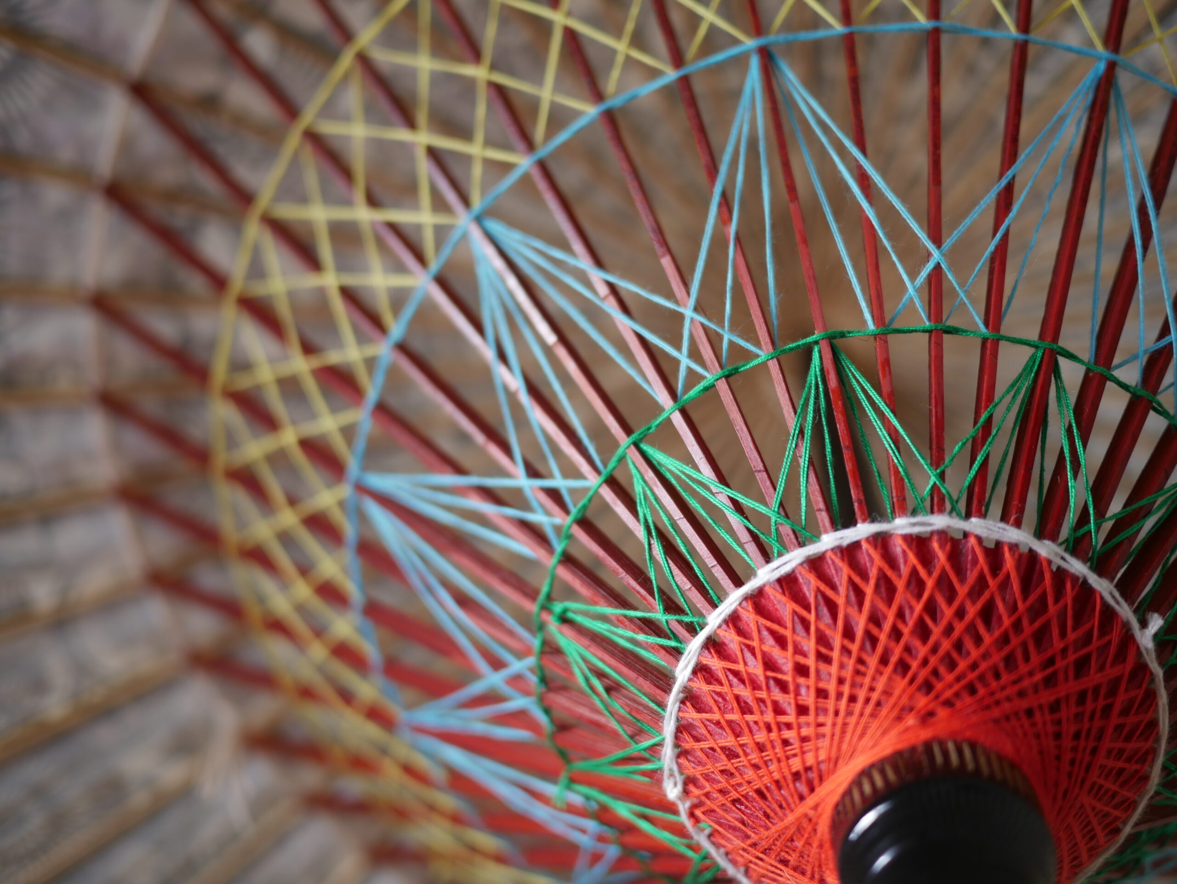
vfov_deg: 36.0
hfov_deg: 46.8
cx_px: 588
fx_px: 1361
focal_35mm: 40
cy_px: 442
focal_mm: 20
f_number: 1.7
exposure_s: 1/100
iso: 200
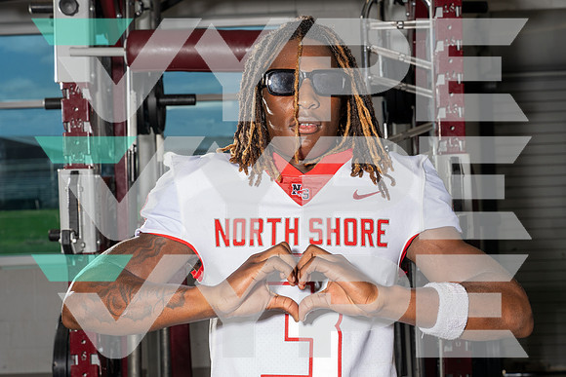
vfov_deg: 21.9
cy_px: 188
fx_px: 975
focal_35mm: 62
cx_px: 283
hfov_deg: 32.4
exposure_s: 1/250
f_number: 8
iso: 320
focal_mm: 62
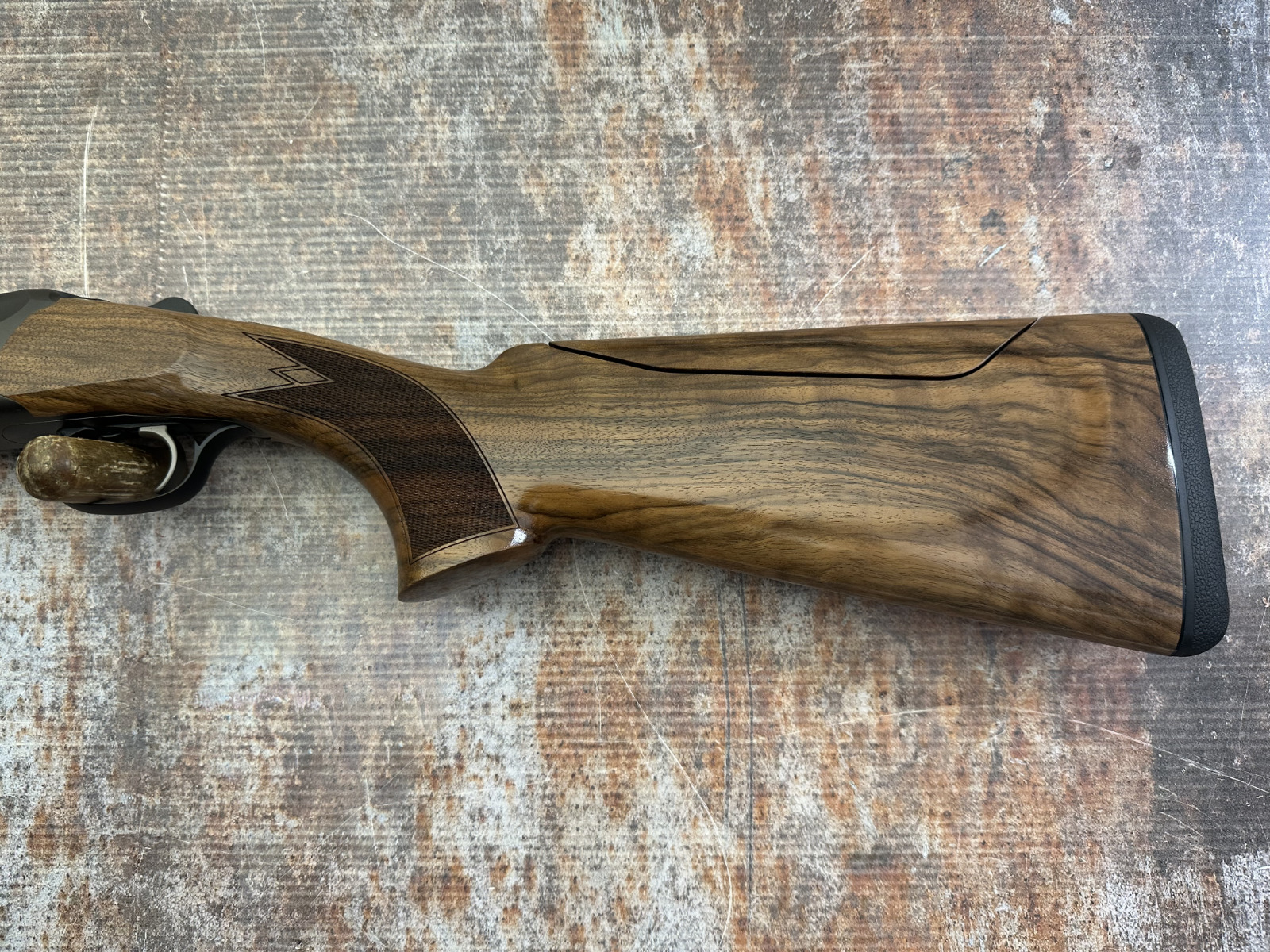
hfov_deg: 71.6
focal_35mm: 24
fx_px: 881
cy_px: 476
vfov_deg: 56.8
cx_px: 635
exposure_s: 1/50
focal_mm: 6.9
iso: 125
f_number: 1.8
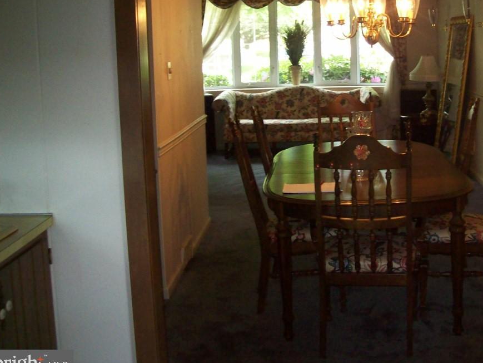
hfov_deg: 35.6
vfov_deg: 27.3
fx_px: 740
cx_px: 342
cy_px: 111
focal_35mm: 53
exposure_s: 1/64
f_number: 2.7
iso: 200
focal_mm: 6
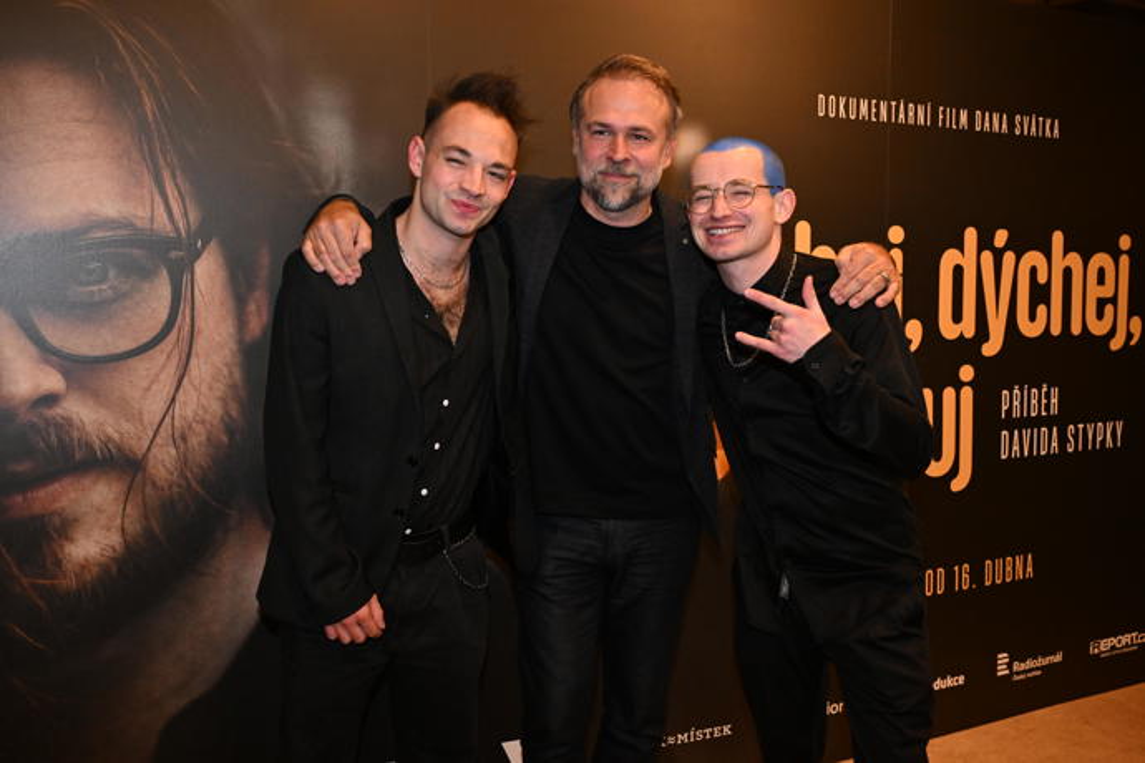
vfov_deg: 38.9
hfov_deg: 55.8
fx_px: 1081
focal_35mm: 34
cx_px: 572
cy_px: 382
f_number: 5
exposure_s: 1/200
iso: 3200
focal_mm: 34
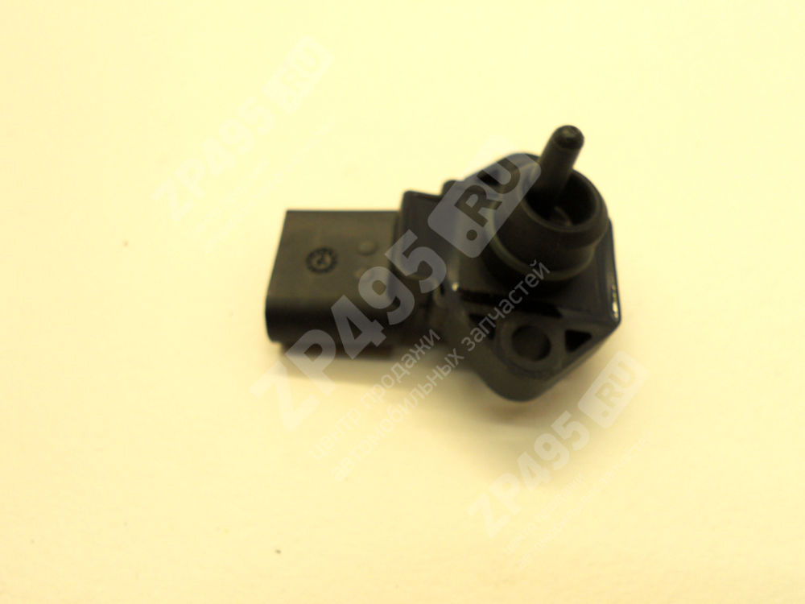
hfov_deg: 56.8
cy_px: 302
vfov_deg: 44.2
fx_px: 744
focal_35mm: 32
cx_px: 402
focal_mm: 5.8
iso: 100
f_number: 3.5
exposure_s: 1/30
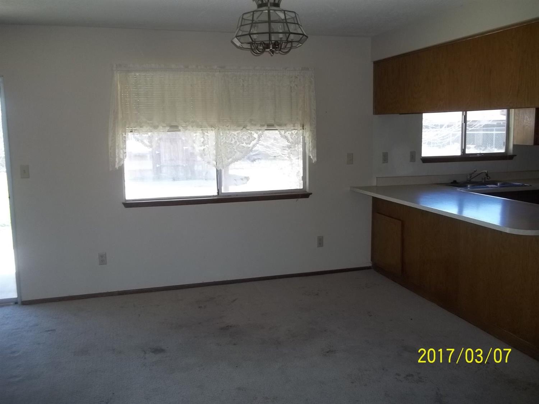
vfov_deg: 44.1
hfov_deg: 56.8
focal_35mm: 32
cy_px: 202
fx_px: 498
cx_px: 270
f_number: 2.9
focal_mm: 5.7
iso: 100
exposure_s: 1/100
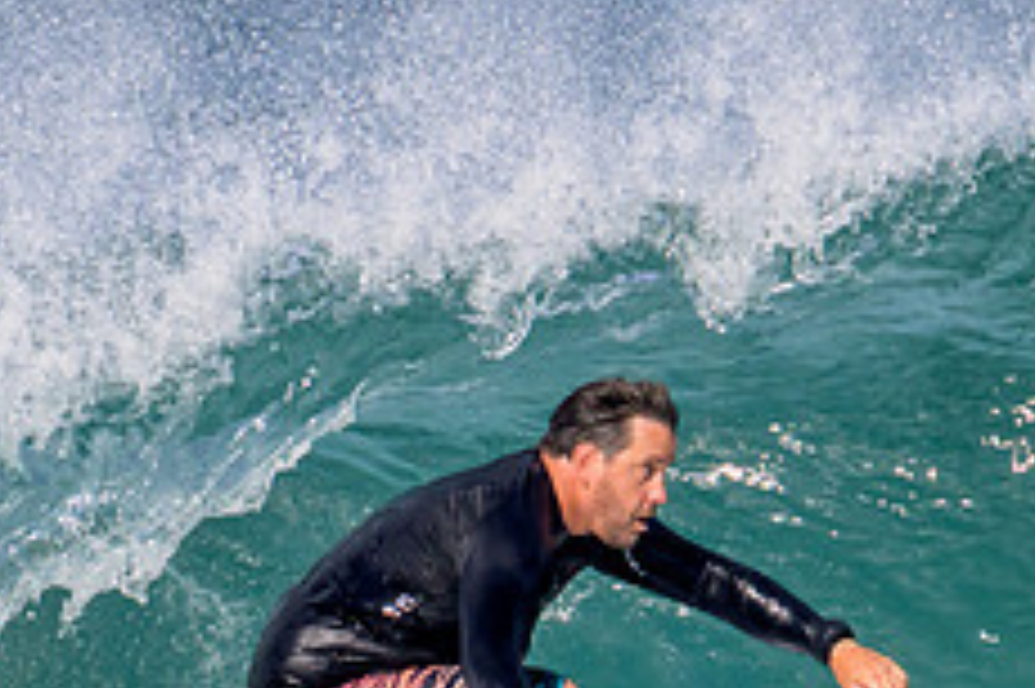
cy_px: 748
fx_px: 69609
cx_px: 692
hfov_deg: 0.9
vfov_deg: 0.6
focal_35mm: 2423
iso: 800
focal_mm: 800
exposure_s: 1/2000
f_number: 11
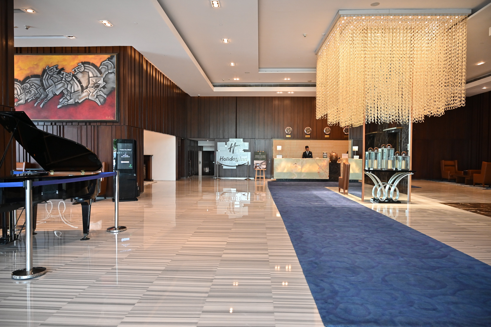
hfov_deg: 73.8
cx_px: 246
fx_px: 327
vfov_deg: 53.1
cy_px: 164
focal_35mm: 24
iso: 1600
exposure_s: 1/160
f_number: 4.5
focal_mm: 24
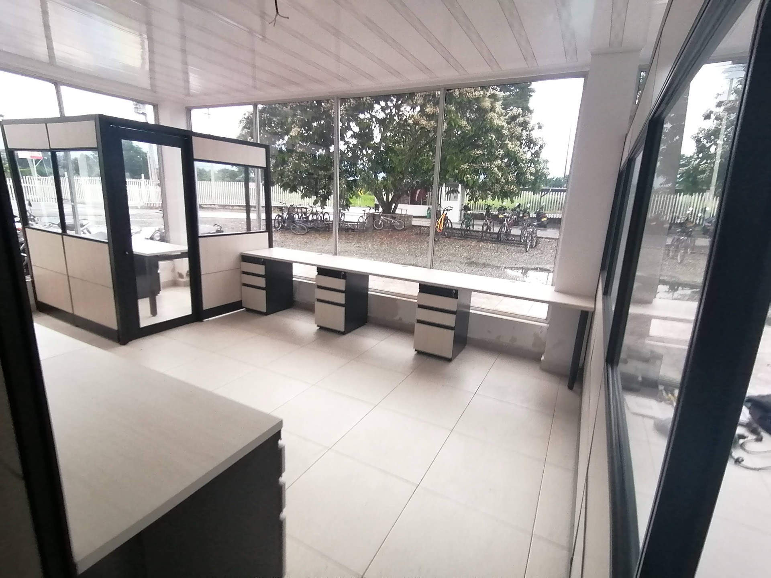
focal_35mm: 17
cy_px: 289
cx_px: 386
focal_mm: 2.7
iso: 125
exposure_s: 1/50
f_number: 2.4
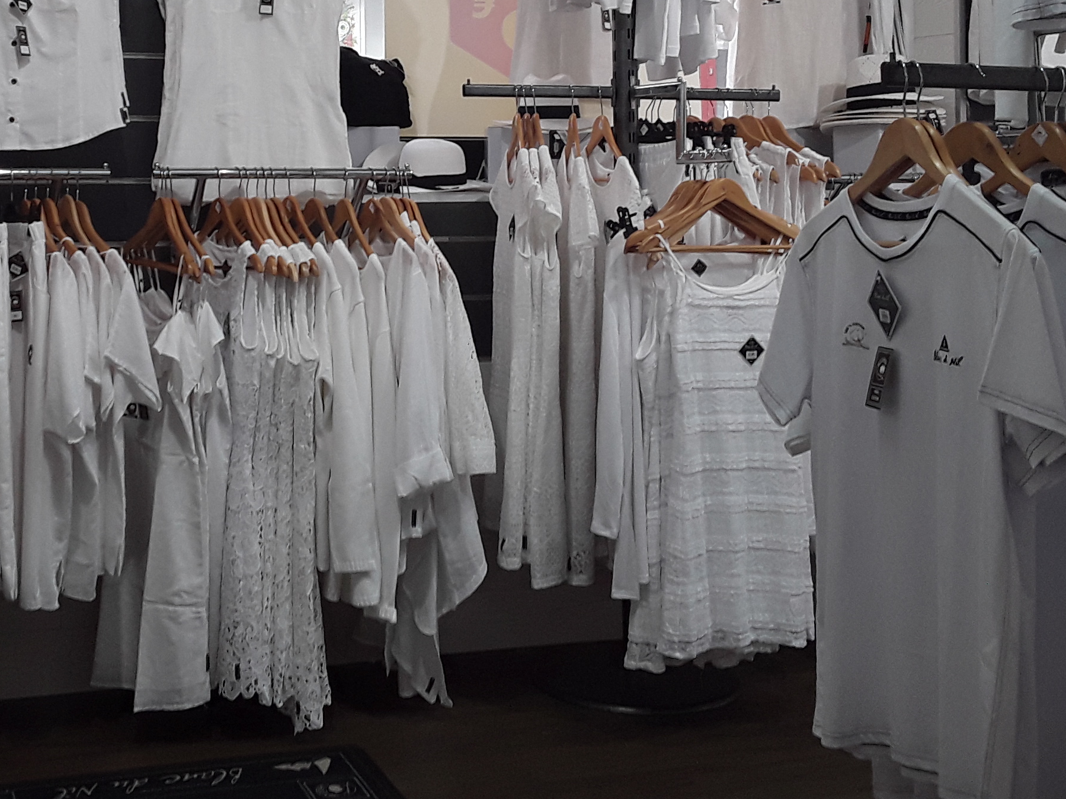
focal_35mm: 49
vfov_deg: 28.9
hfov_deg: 38.5
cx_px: 362
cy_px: 145
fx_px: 1509
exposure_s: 1/121
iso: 40
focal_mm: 2.91
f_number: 1.9
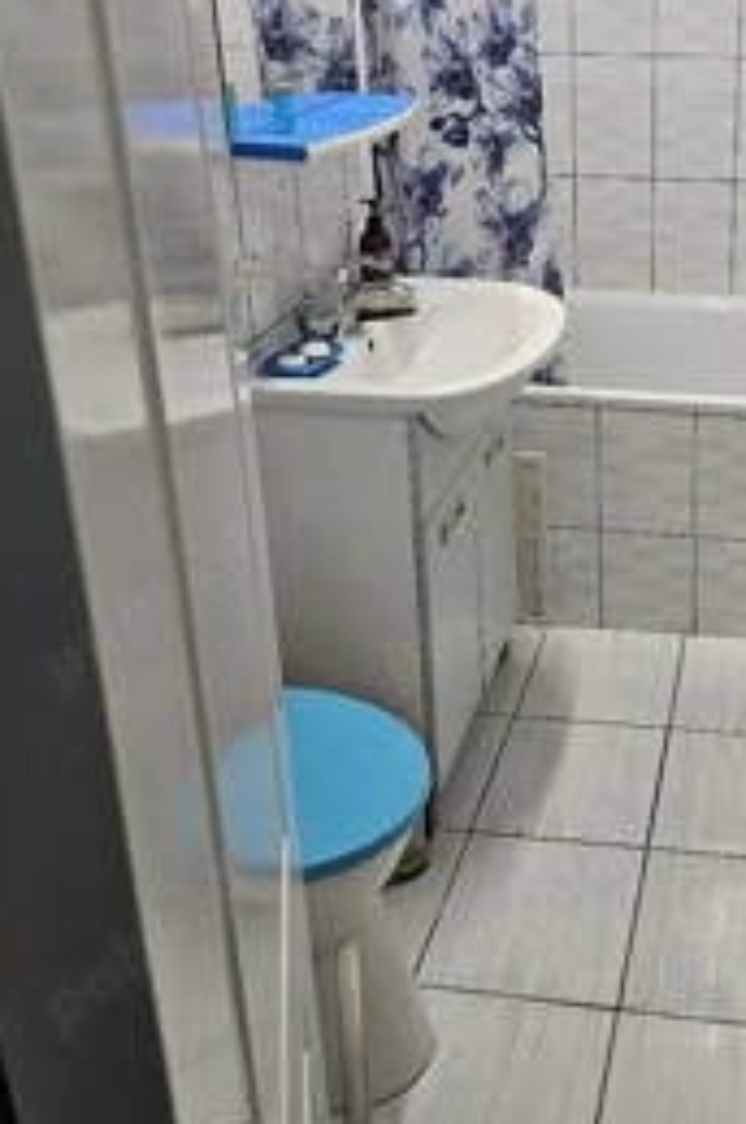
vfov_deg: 50.0
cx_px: 607
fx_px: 1153
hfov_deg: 34.6
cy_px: 295
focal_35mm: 37
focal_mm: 5.4
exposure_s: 1/101
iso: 125
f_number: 1.8
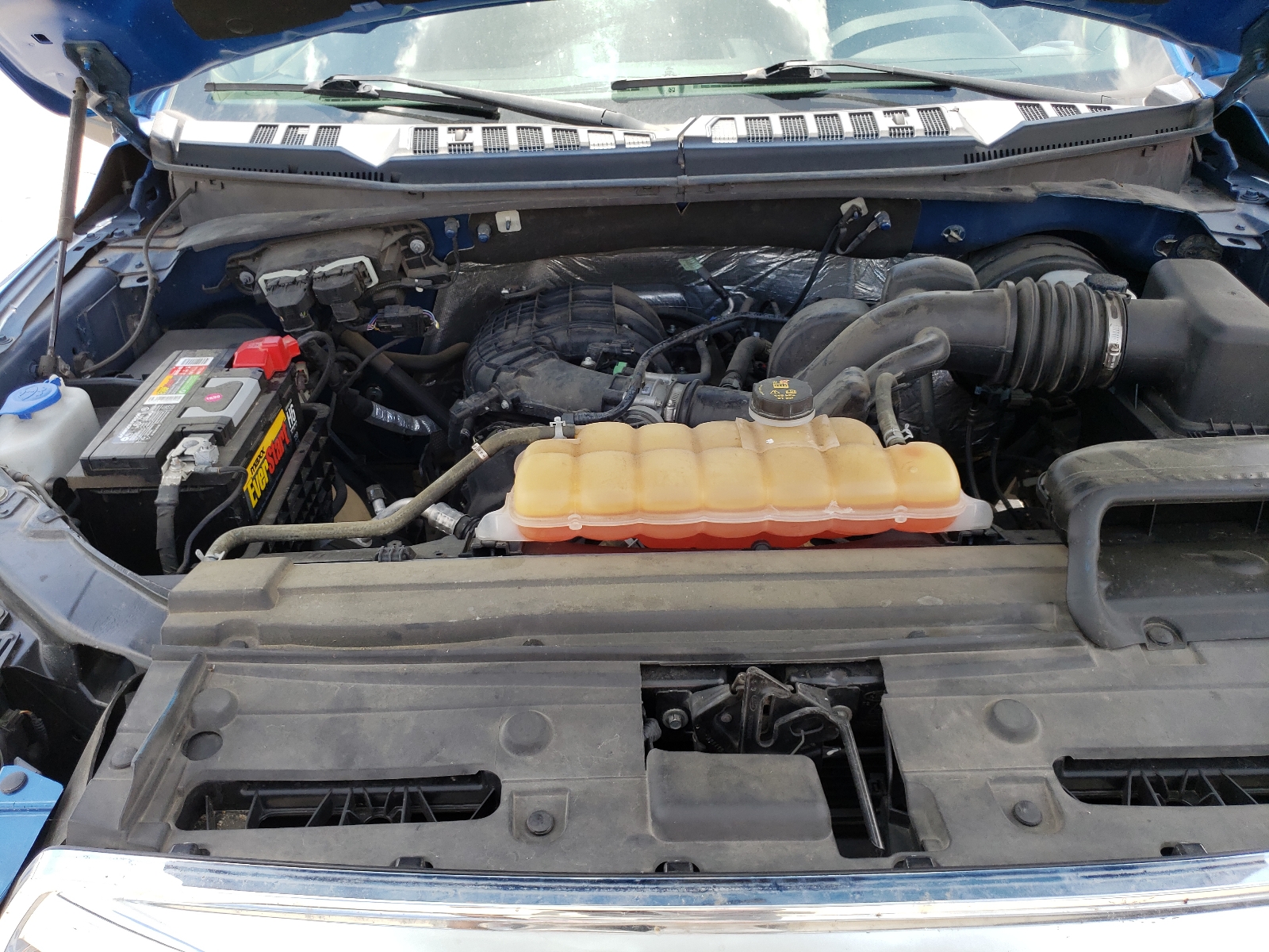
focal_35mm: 26
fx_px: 953
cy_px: 476
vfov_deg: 53.1
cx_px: 634
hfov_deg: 67.3
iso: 50
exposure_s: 1/556
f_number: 1.5
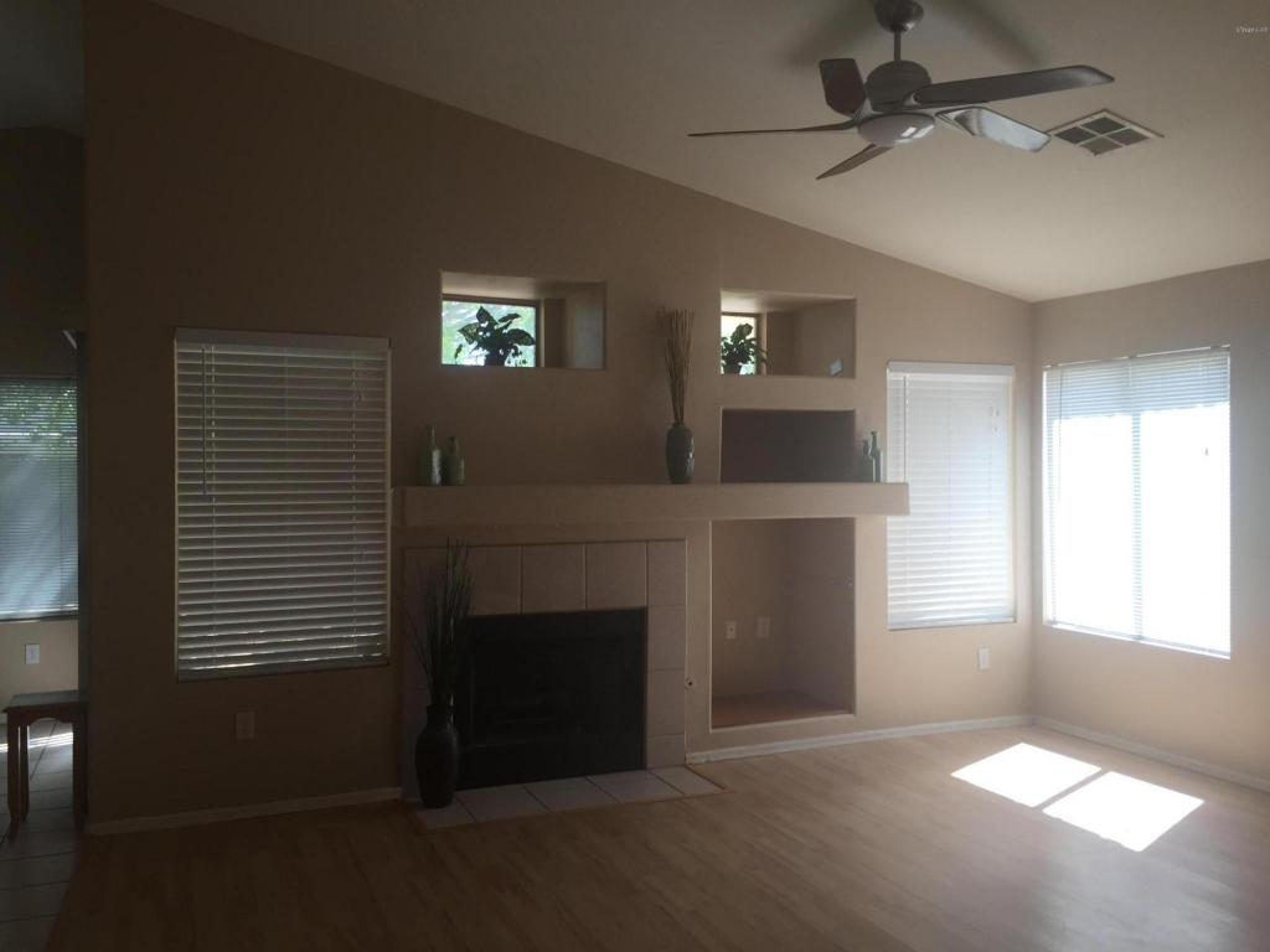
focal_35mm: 29
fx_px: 1064
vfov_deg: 48.2
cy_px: 476
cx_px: 635
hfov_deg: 61.7
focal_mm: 4.15
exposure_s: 1/60
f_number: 2.2
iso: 32
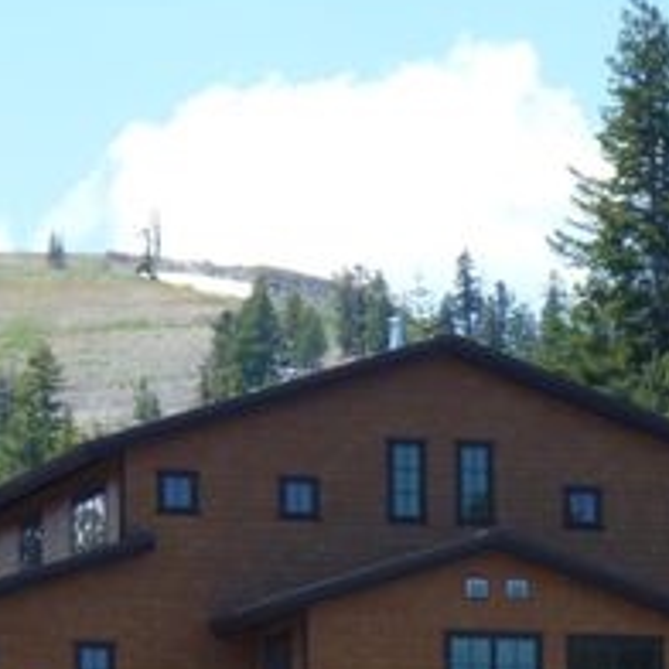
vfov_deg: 5.6
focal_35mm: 315
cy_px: 483
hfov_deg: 5.6
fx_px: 6888
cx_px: 331
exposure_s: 1/125
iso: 80
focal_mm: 25.2
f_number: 5.9
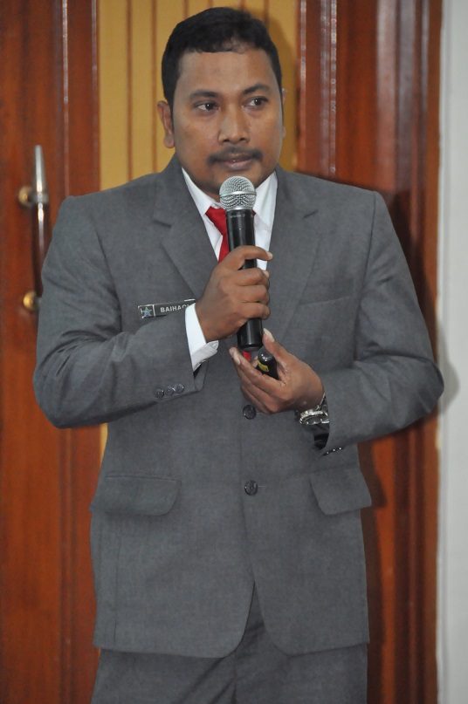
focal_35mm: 300
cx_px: 234
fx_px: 5865
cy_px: 352
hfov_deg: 4.6
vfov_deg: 6.9
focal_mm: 200
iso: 3200
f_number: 5.6
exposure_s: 1/60
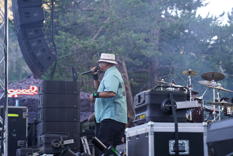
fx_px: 680
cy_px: 78
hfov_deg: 19.5
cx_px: 116
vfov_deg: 13.0
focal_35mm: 105
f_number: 4
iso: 400
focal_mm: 105
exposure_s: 1/160
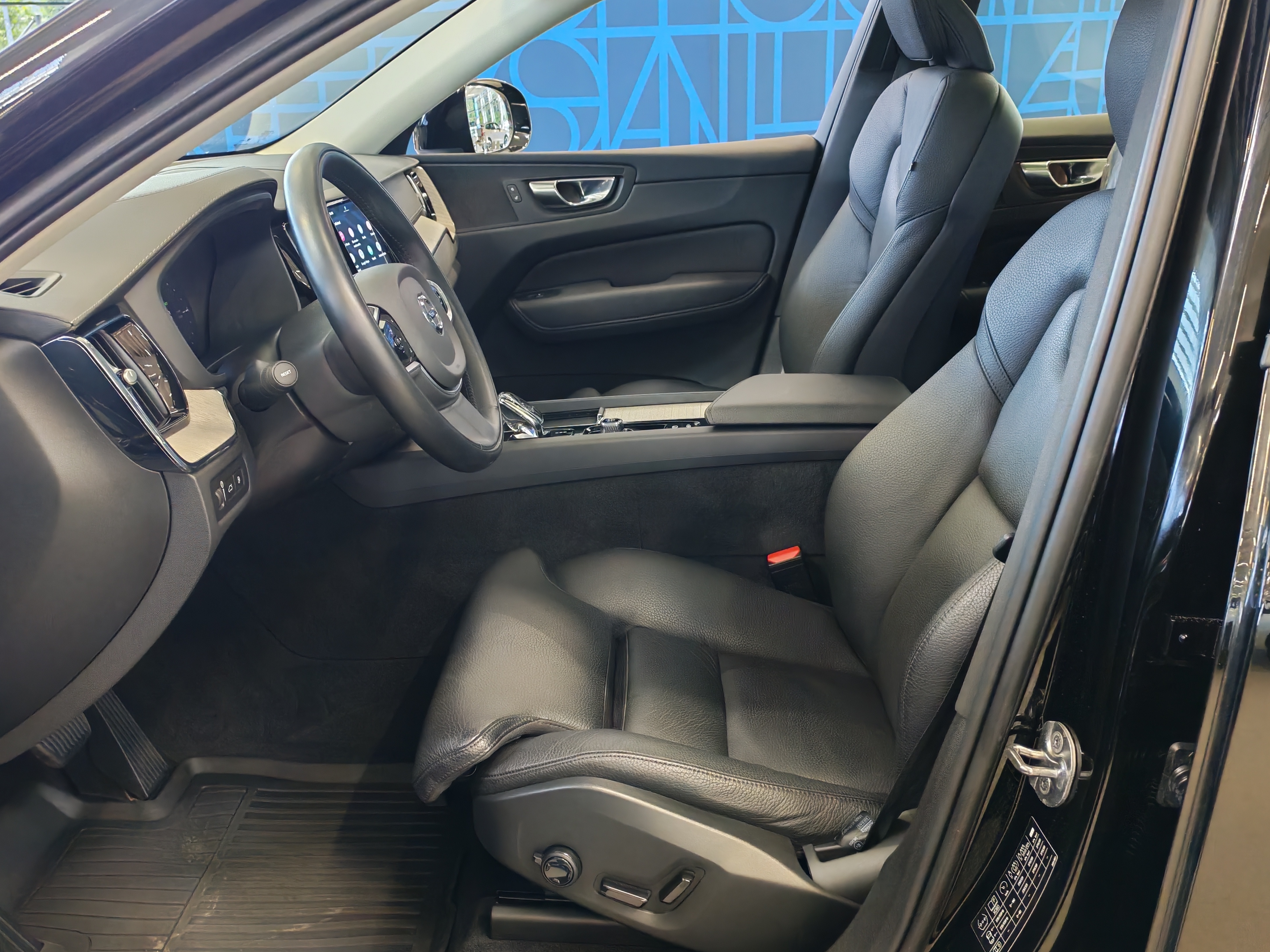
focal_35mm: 34
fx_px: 1247
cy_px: 485
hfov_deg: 54.0
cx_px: 622
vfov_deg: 41.8
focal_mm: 6.12
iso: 2003
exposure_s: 1/120
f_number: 1.9
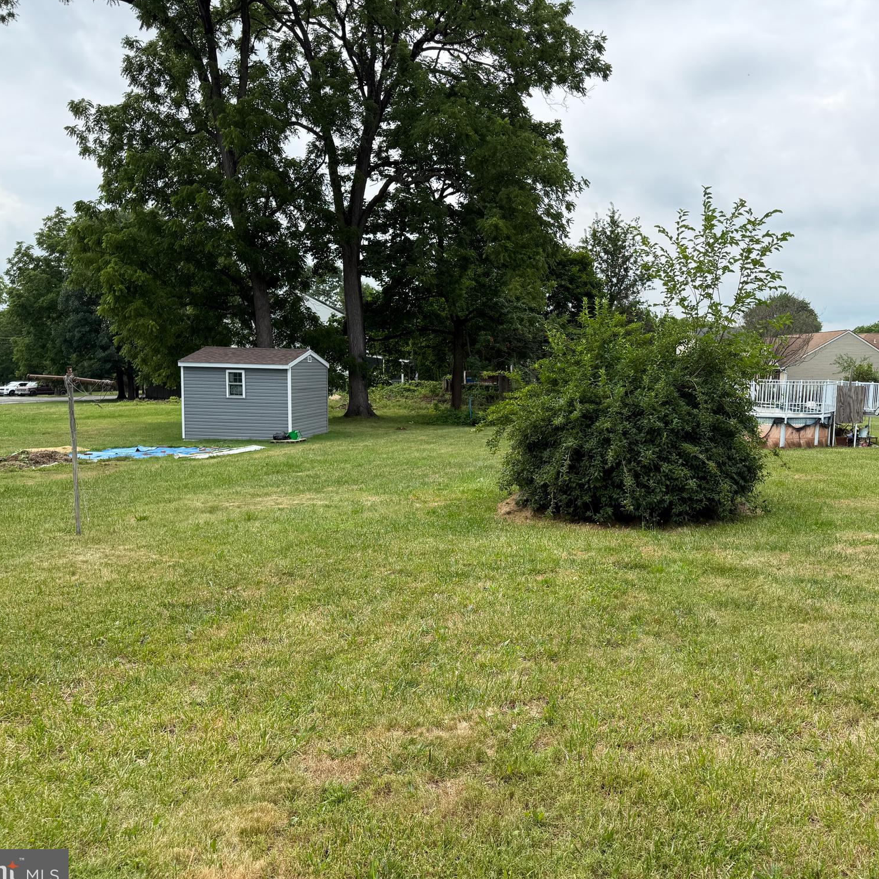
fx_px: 833
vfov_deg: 55.6
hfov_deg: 55.3
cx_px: 523
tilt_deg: -4.0
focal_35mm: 29
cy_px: 447
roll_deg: -1.1
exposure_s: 1/2232
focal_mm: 6.76
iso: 80
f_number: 1.78
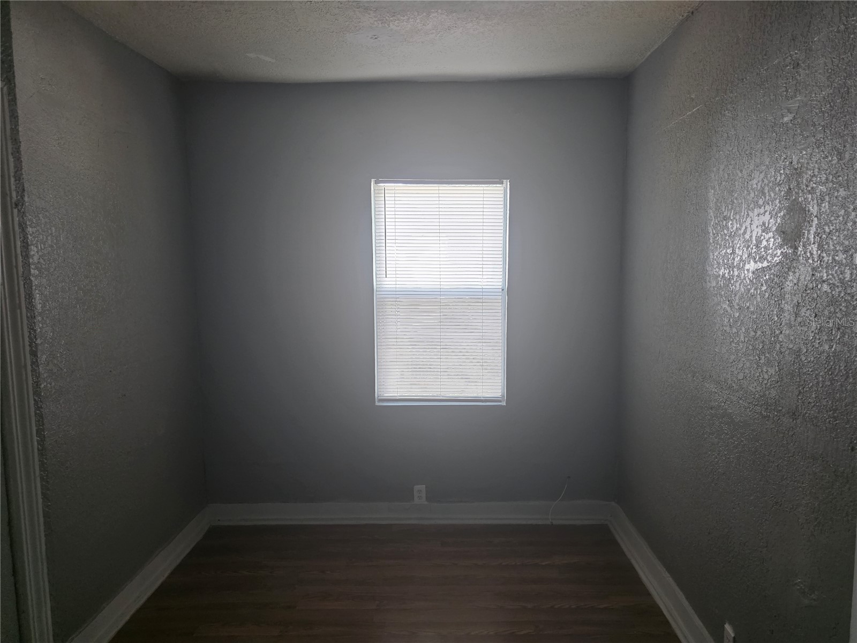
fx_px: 569
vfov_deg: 58.9
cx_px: 428
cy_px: 322
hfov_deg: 73.9
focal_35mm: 23
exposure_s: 1/120
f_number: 1.7
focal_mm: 6.3
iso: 640
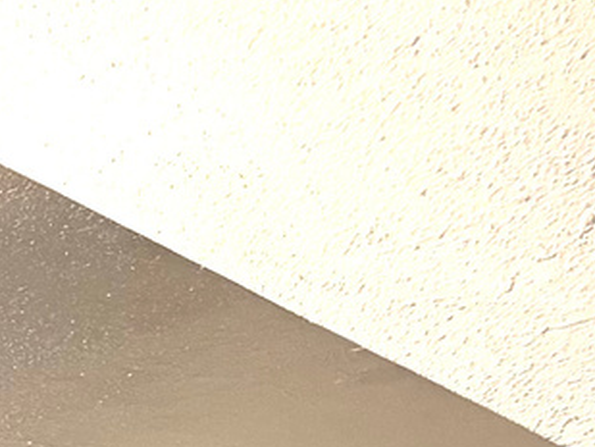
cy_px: 1383
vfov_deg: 7.9
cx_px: -1373
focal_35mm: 159
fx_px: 2734
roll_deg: -0.1
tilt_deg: -1.9
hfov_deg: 9.1
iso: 250
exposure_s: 1/120
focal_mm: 6.76
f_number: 1.78
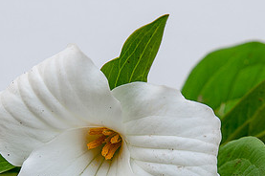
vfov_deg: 5.2
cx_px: 74
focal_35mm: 264
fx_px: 1941
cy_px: 175
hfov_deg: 7.8
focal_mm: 70
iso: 400
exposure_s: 1/200
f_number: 8
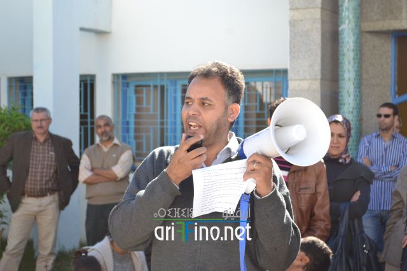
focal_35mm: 82
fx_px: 932
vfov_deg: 16.5
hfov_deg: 24.6
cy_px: 136
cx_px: 204
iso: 100
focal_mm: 55
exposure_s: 1/160
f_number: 6.3
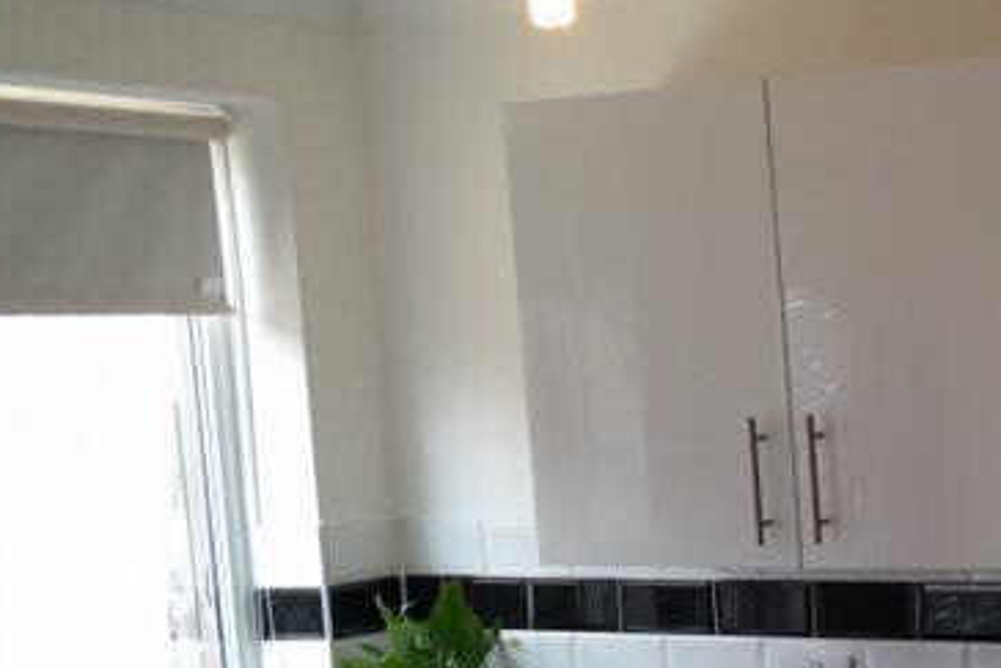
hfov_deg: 23.2
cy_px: 608
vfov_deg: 17.0
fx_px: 2197
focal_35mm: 79
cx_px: 1243
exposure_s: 1/60
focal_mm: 4
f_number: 1.8
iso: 40
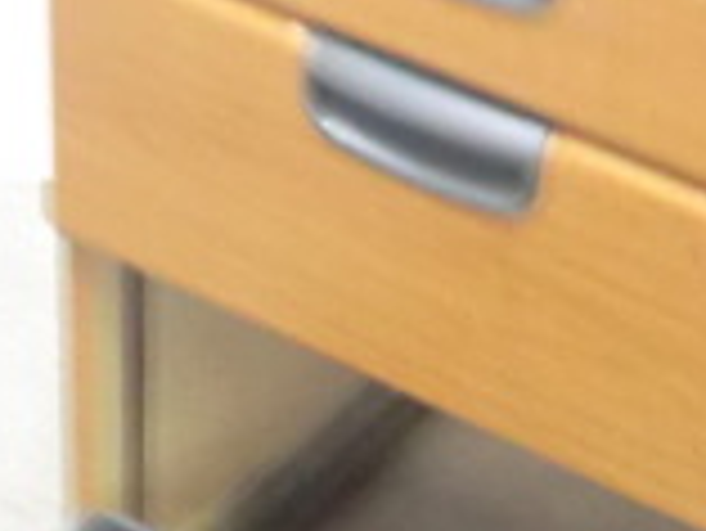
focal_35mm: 155
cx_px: 81
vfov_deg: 9.1
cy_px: 1004
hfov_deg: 12.6
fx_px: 3164
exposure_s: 1/8
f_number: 3.9
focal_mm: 6.9
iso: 800
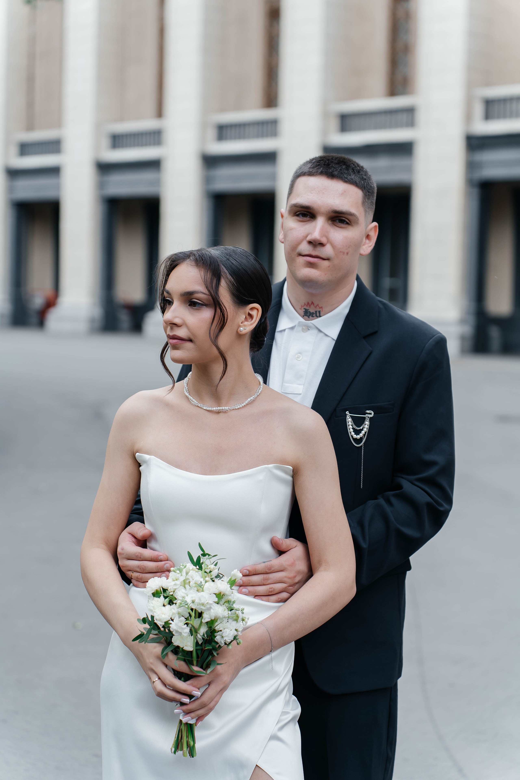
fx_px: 1560
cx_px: 260
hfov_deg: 18.9
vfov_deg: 28.1
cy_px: 390
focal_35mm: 72
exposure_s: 1/200
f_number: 3.2
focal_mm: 72
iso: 50
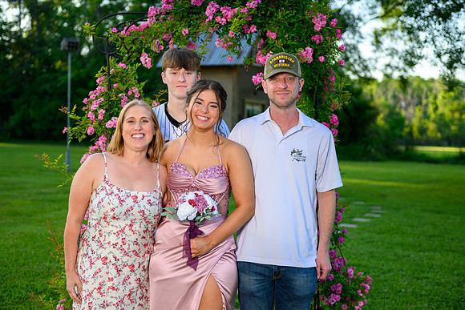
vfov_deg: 24.9
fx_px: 702
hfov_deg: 36.6
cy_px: 155
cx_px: 232
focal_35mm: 54
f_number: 2.8
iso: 100
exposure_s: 1/250
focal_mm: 52
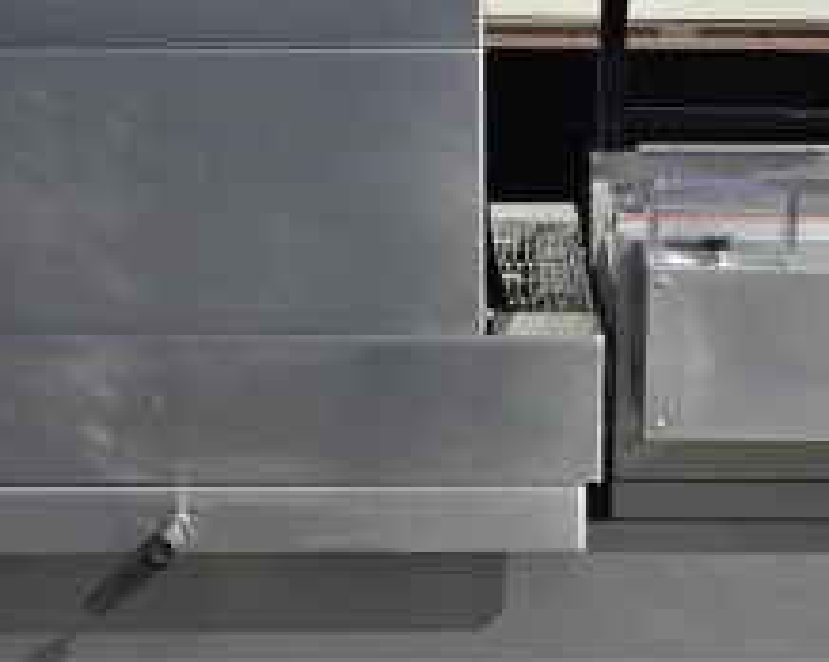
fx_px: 2672
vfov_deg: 14.1
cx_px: 624
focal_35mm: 109
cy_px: 396
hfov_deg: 17.5
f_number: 4
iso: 80
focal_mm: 6.56
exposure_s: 1/640
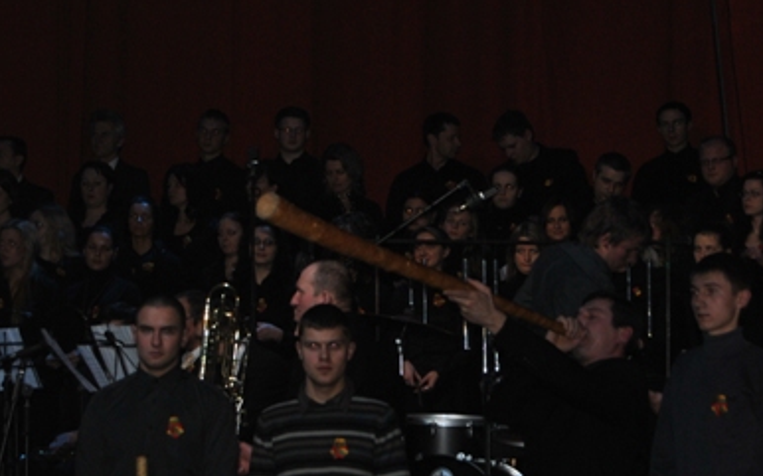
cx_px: 380
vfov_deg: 10.3
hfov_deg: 16.4
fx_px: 2640
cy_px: 253
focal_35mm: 127
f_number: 5.6
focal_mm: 50
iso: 200
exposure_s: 1/60
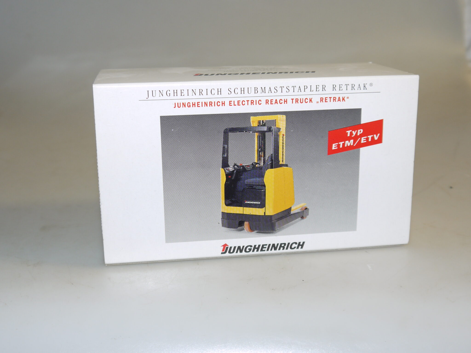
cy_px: 176
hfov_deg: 39.7
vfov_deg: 30.3
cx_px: 236
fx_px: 653
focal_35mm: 48
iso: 100
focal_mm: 17
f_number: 4
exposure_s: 1/40
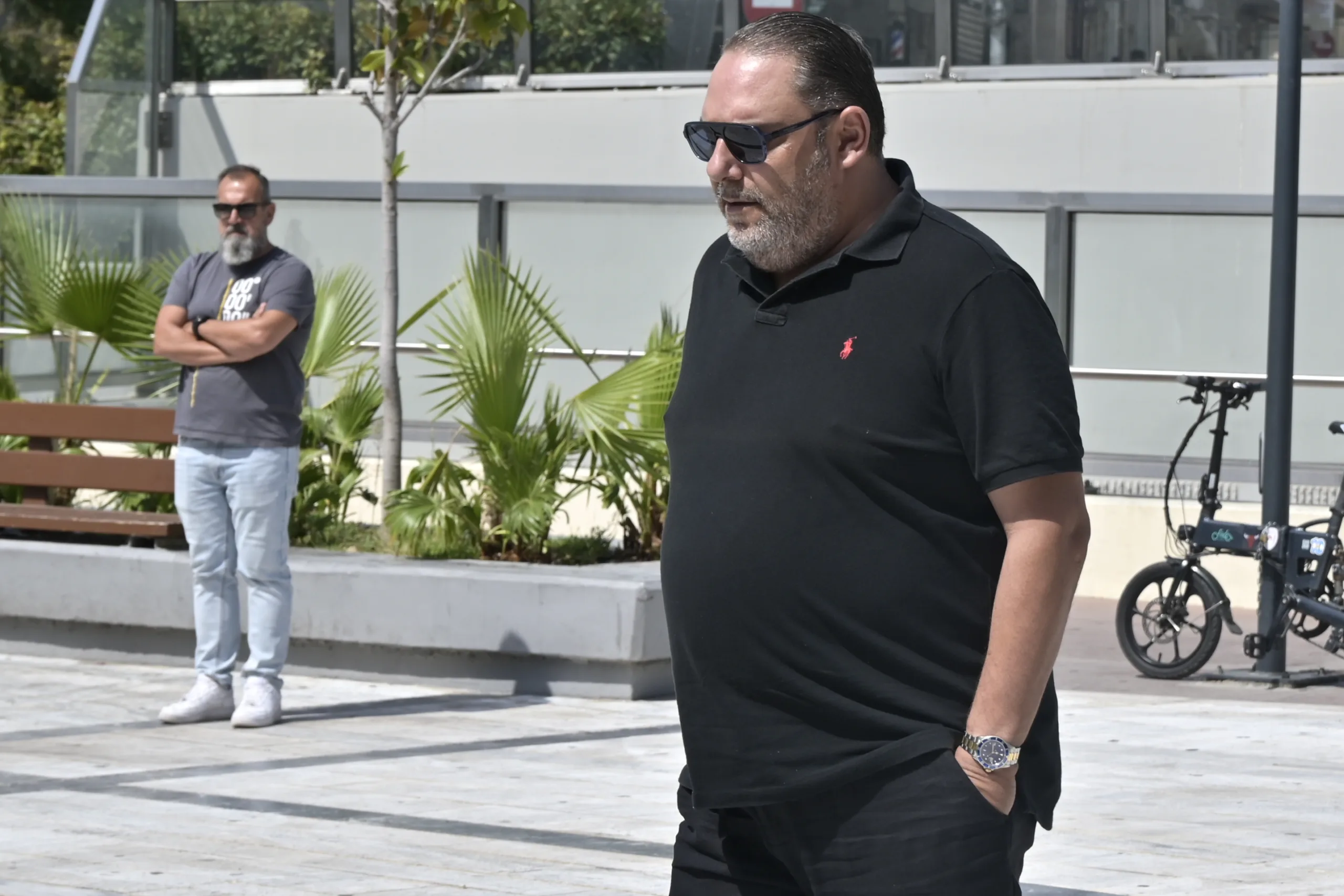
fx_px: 3621
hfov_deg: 21.0
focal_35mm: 97
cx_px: 672
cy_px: 448
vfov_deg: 14.1
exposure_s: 1/500
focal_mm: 65
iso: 125
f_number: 8
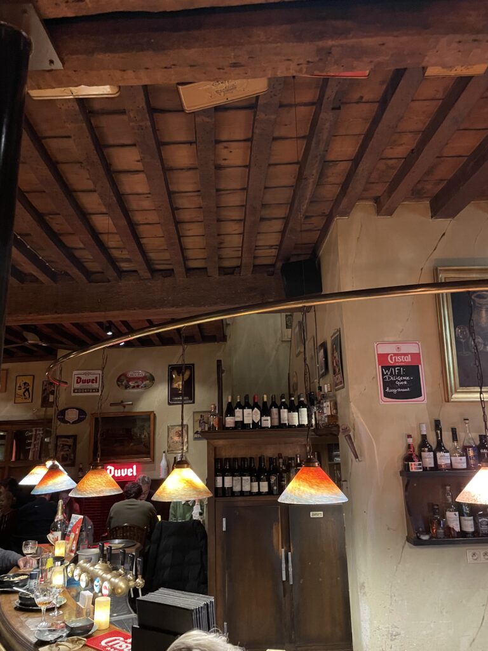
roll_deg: +1.8
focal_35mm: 26
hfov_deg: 53.1
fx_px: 489
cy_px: 326
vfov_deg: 67.3
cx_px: 244
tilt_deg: +14.0
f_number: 1.6
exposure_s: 1/26
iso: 800
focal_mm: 4.2
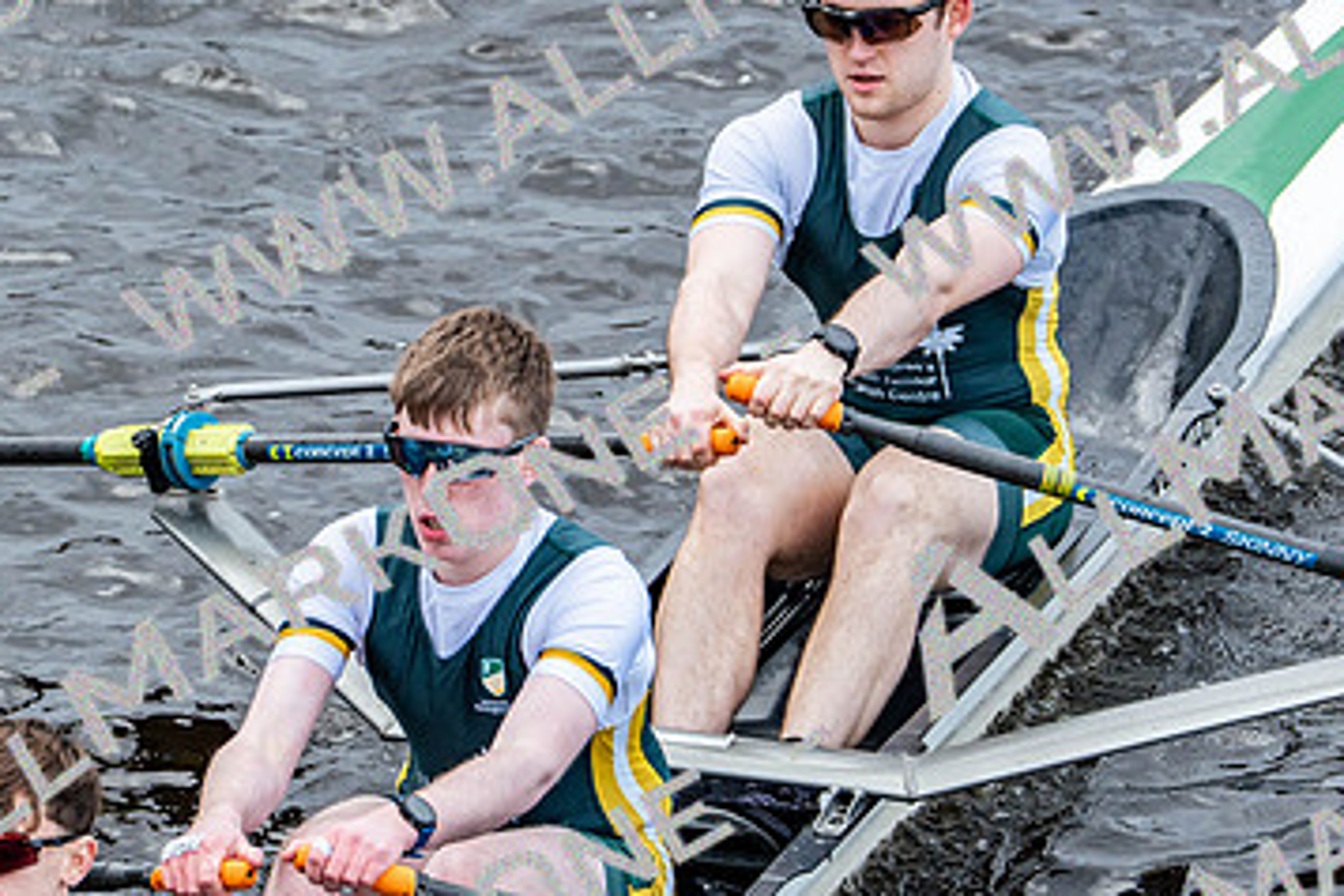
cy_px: 363
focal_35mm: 776
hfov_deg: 2.7
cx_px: 587
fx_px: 28968
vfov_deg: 1.8
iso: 1600
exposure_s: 1/1250
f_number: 6.3
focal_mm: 478
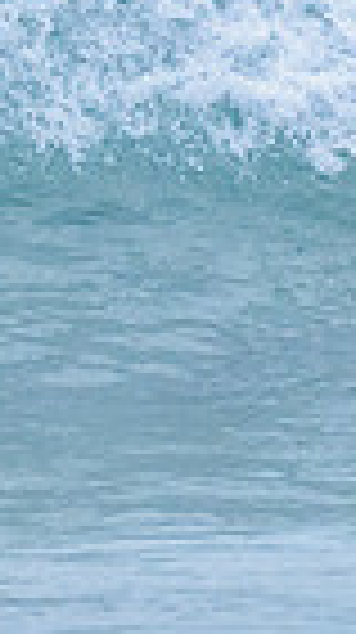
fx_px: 44487
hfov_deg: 0.5
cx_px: -602
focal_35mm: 2643
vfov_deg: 0.8
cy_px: 37
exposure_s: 1/2000
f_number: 5.6
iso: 3200
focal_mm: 500
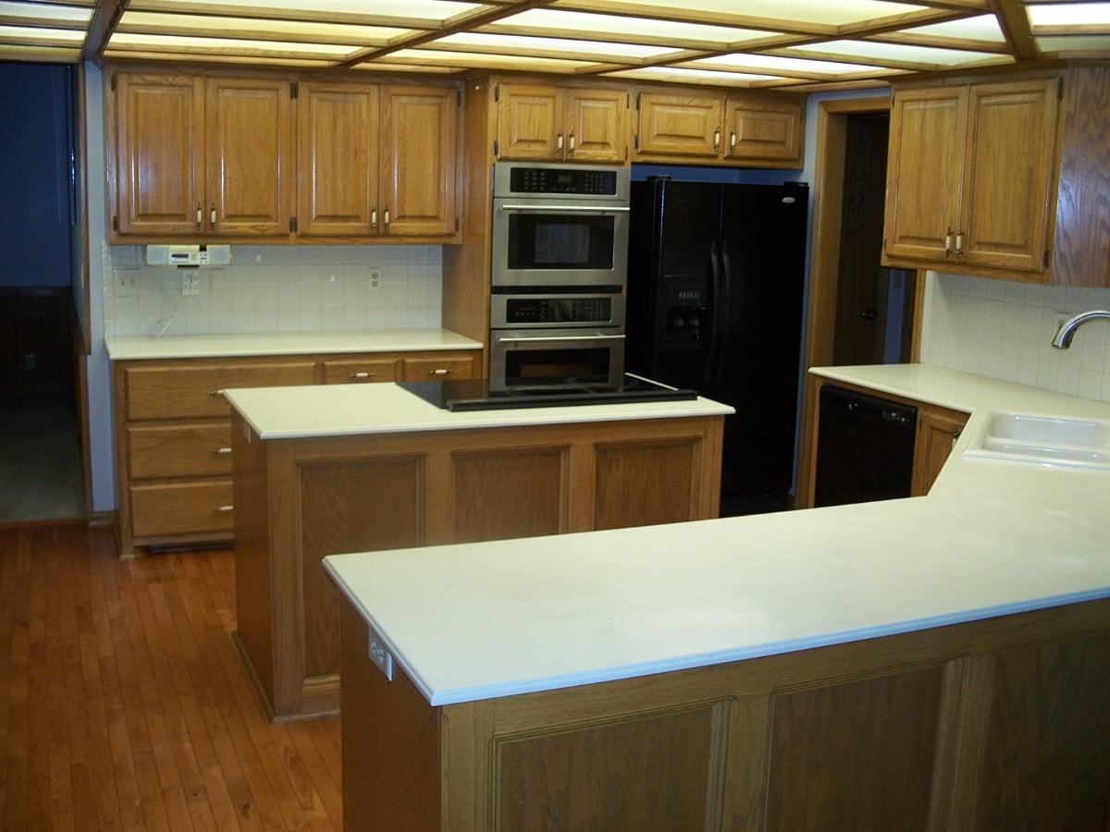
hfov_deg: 50.1
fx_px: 1186
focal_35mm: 37
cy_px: 416
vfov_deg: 38.7
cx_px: 555
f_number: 2.8
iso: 125
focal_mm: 7.8
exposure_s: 1/60
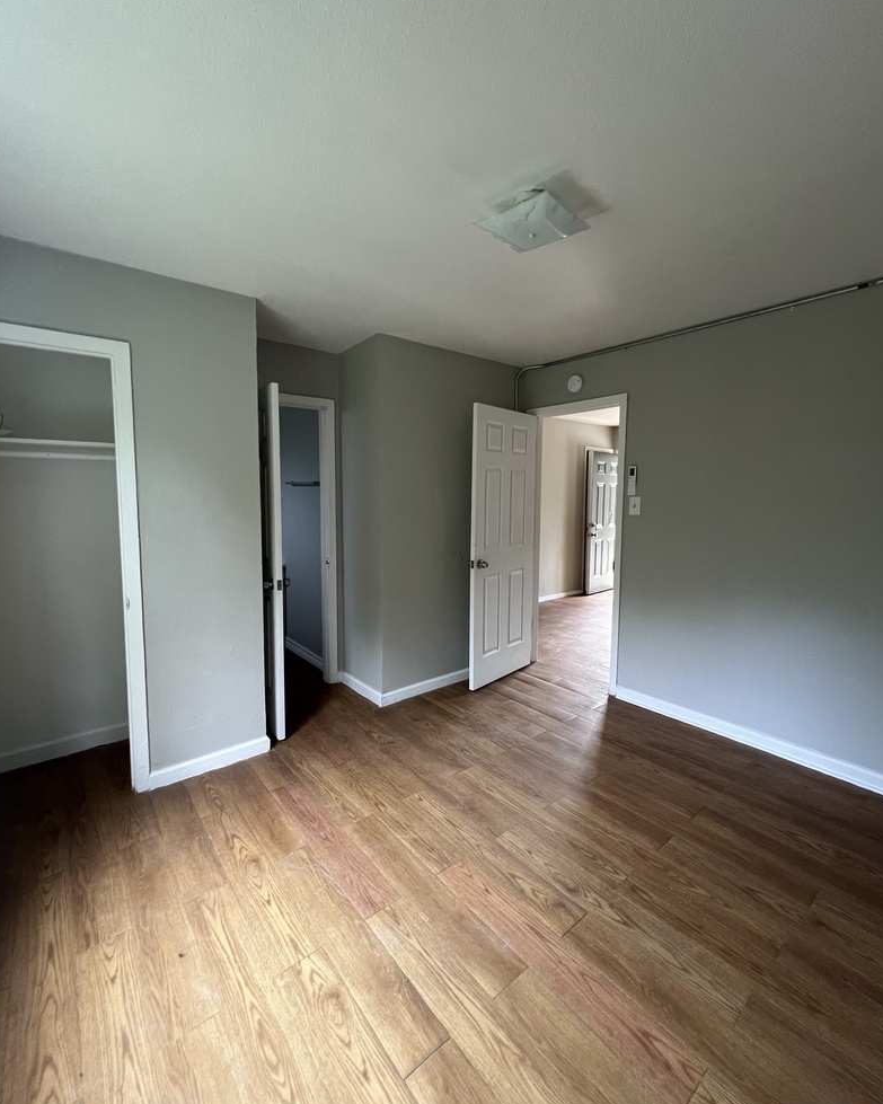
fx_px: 457
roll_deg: -0.4
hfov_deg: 88.0
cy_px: 538
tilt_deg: -3.8
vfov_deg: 100.7
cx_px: 443
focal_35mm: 14
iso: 250
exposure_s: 1/99
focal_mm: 1.57
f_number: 1.8
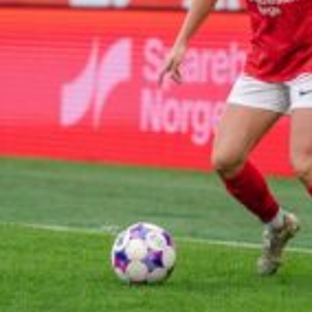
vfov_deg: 3.8
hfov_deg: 3.8
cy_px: 23
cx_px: 209
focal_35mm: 463
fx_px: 4721
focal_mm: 194
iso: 800
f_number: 2.8
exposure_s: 1/2500
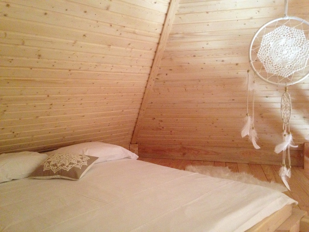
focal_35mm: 33
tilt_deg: -5.4
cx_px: 154
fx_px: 295
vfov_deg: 42.9
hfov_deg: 55.4
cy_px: 116
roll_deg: +0.8
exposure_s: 1/15
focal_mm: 4.12
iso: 500
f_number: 2.4
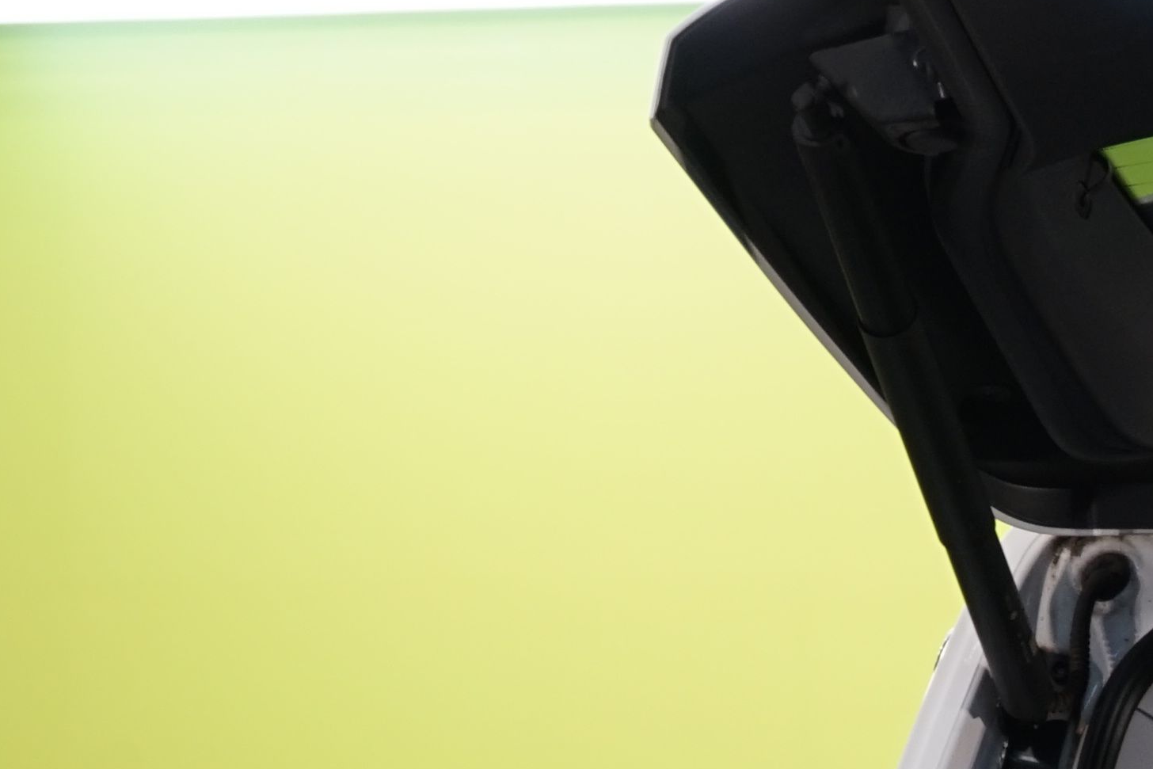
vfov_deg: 5.0
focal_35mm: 272
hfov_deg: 7.4
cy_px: 1509
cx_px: 2015
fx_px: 8712
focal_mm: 66
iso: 320
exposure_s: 1/25
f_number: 5.6
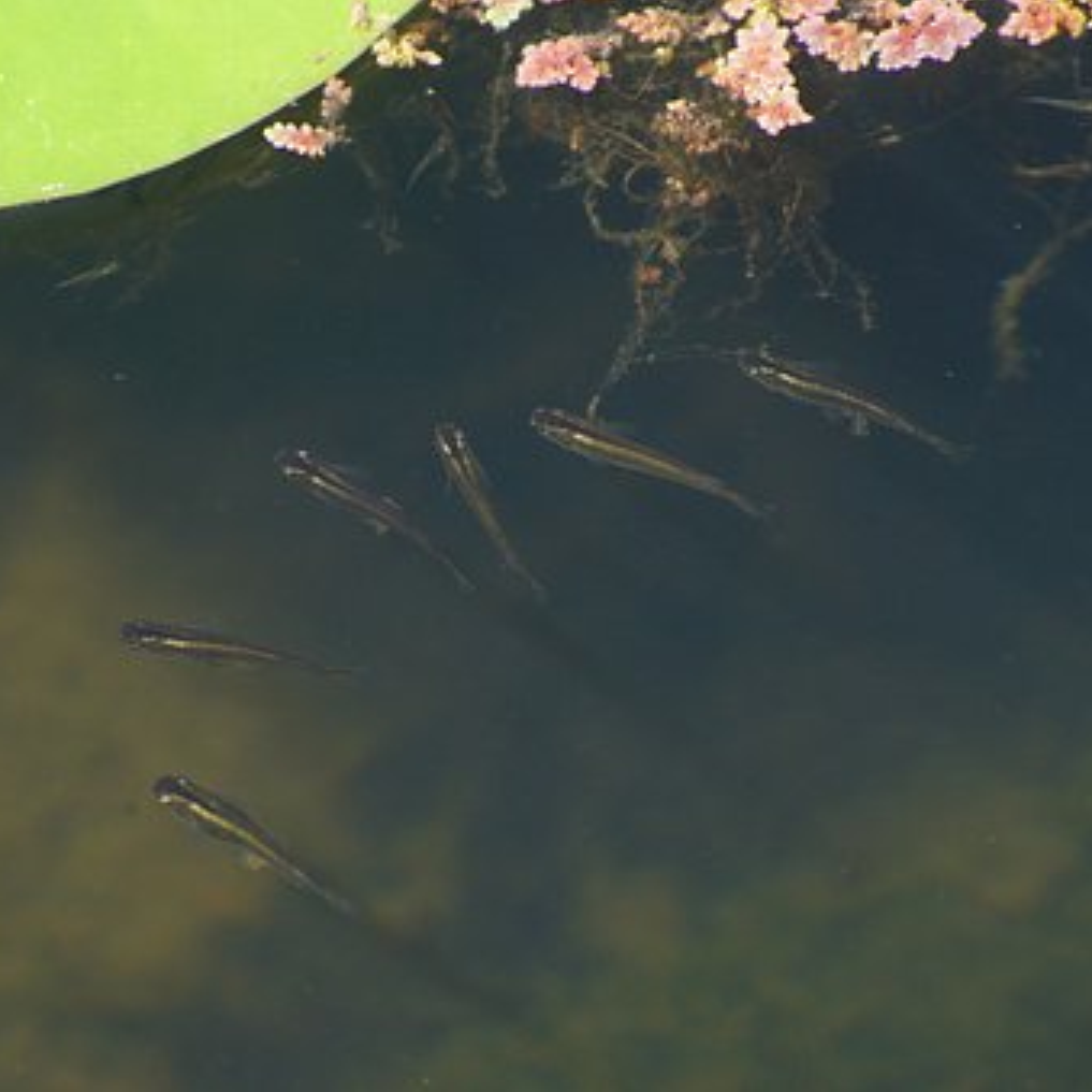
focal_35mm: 321
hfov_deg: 5.5
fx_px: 11457
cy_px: 546
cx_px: 480
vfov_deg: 5.5
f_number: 9
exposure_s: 1/320
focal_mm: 250
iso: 1000
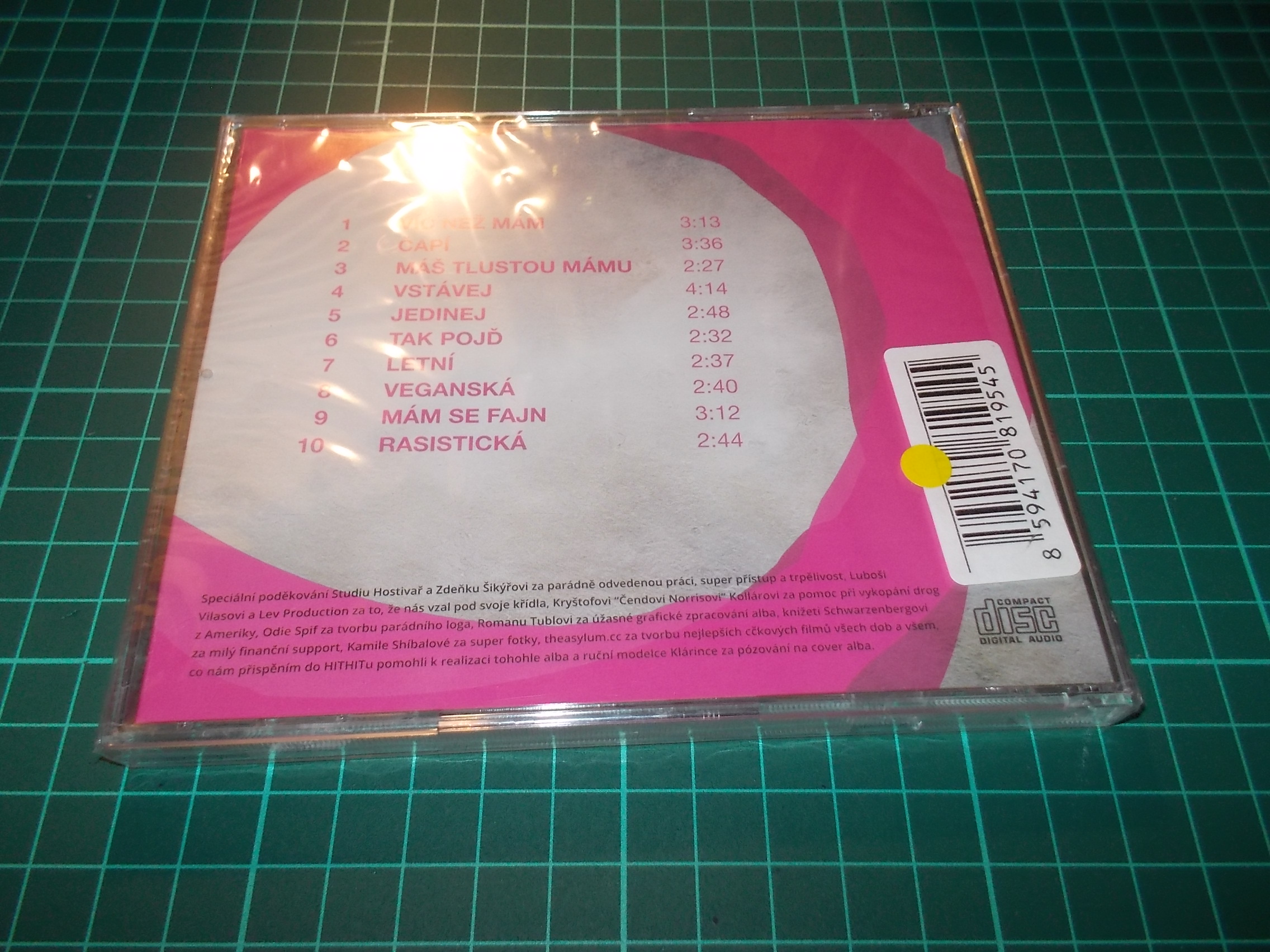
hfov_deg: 61.7
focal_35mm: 29
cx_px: 635
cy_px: 476
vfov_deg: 48.2
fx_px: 1064
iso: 200
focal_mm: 4.1
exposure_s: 1/30
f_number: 3.3
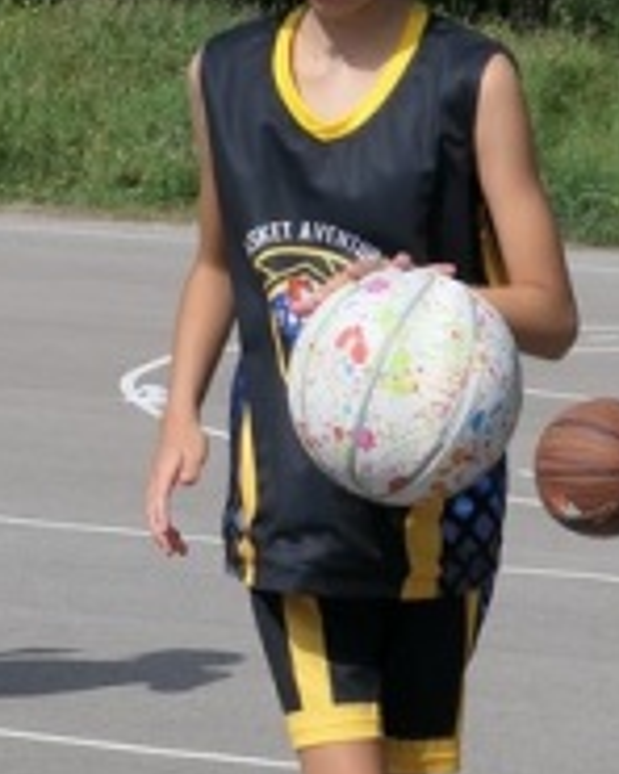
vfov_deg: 6.8
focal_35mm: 283
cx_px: 360
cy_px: 615
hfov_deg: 5.5
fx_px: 6481
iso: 125
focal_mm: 22.4
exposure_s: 1/1600
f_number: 4
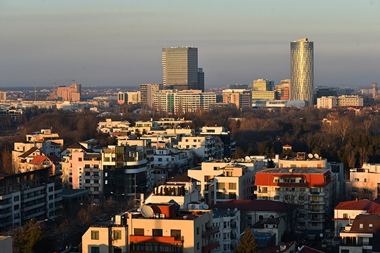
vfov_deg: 14.4
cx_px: 190
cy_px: 126
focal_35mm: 95
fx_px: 1002
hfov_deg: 21.5
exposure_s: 1/400
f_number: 6.3
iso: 320
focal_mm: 95
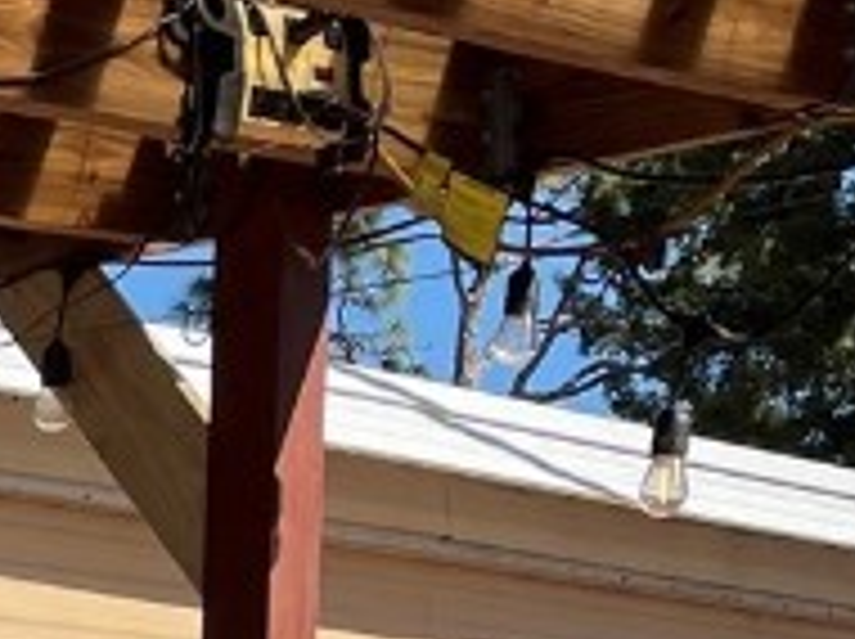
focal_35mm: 135
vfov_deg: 10.2
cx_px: -729
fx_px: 3330
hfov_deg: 13.1
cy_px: 1242
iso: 32
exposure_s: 1/3448
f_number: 1.6
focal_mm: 5.1
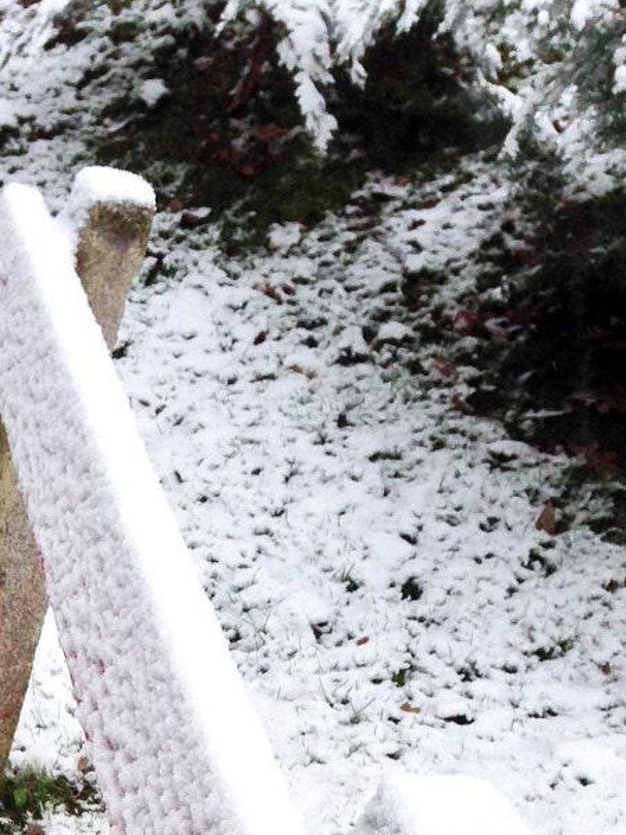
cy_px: 992
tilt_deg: -29.7
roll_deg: -1.9
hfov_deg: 16.2
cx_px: -79
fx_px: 2122
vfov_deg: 20.8
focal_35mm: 88
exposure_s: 1/60
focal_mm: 4.12
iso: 64
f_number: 2.4
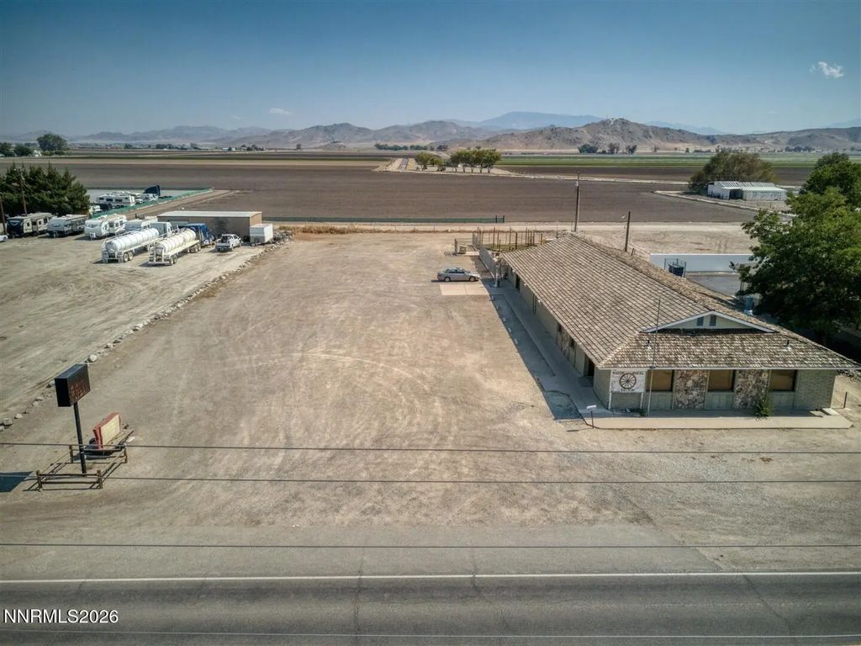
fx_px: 647
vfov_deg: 53.1
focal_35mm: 26
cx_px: 430
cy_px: 323
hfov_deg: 67.3
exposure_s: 1/1131
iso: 100
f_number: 2.2
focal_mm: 4.7
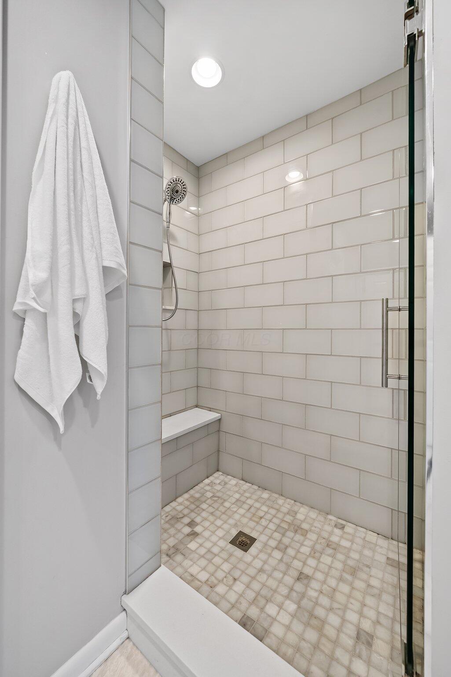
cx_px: 226
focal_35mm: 14
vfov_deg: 104.2
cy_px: 338
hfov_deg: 81.2
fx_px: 263
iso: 800
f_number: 9
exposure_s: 1/3
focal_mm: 14
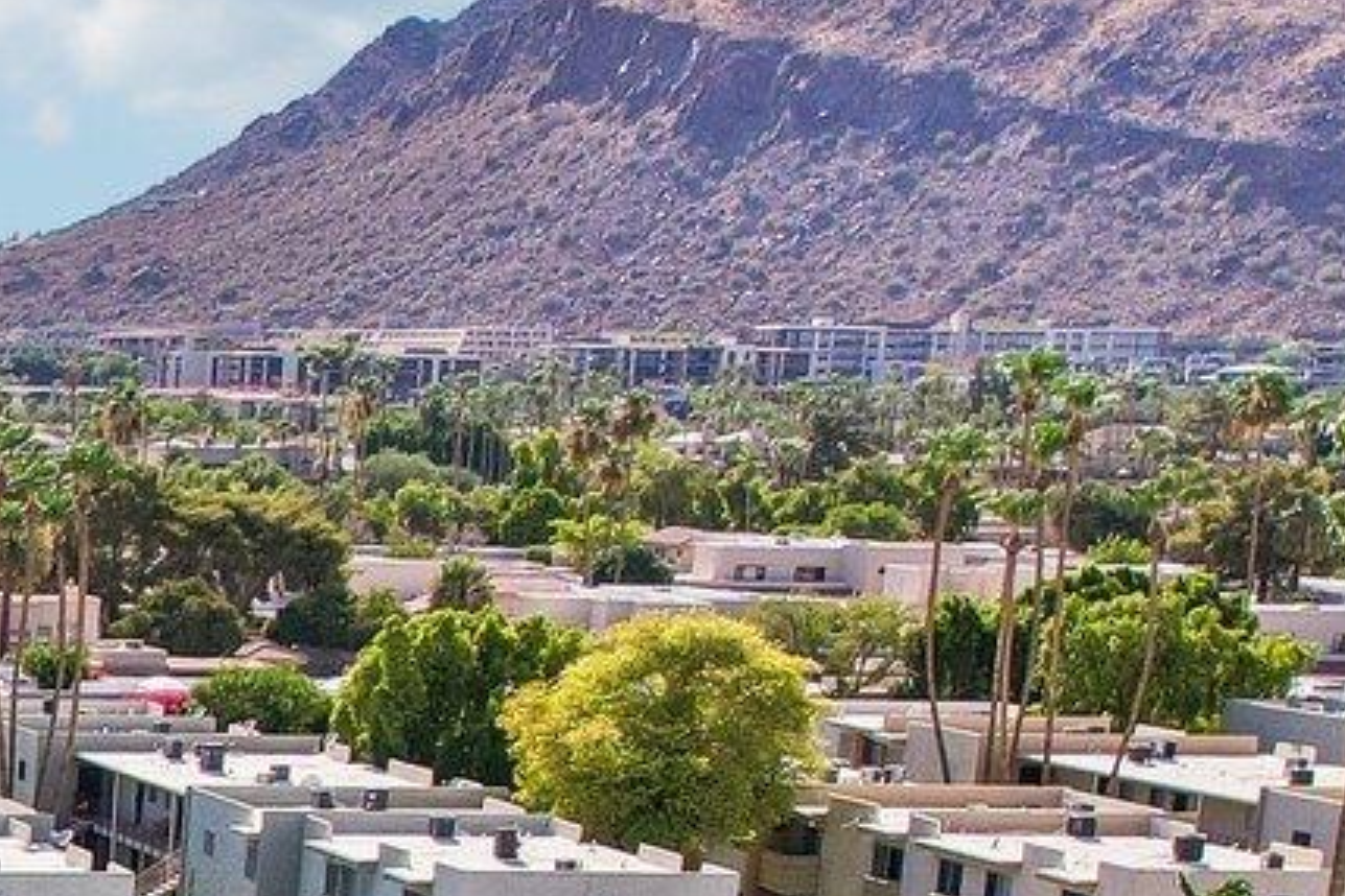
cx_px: -1129
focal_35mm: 105
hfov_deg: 16.2
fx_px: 3923
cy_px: 1414
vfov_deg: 12.3
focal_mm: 8.4
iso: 100
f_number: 2.8
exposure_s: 1/1600
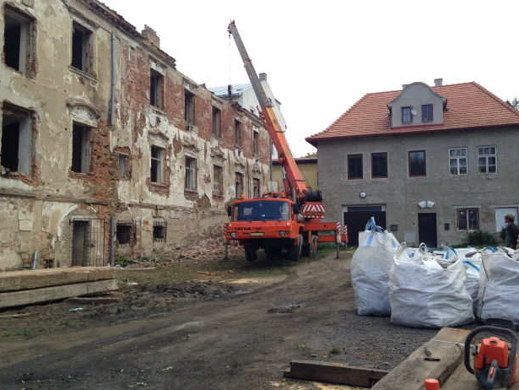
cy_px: 198
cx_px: 256
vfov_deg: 41.8
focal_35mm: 34
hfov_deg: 53.9
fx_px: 510
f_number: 2.4
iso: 50
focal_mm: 4.12
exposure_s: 1/420
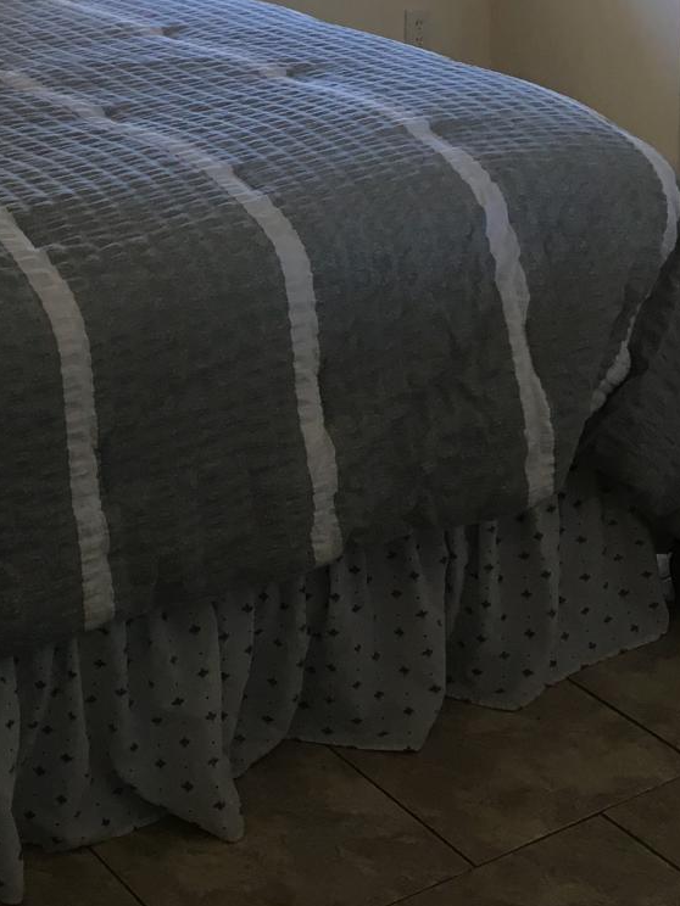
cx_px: 108
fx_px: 2043
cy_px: 47
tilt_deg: -14.4
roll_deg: +0.7
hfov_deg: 18.7
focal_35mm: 78
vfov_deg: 24.1
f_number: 2.2
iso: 25
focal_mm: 4.15
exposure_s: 1/30
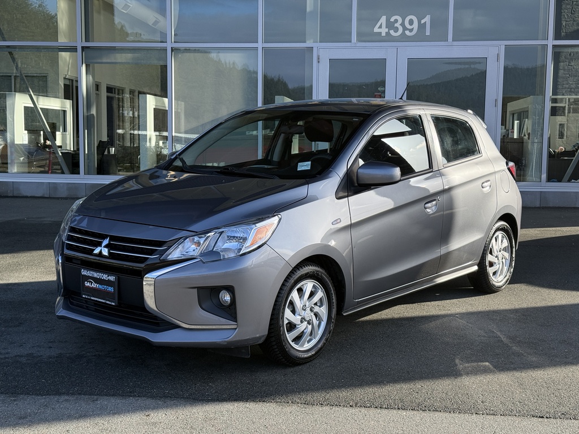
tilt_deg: -5.6
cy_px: 217
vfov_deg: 30.3
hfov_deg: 39.7
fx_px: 803
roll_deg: -0.7
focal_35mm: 48
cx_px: 290
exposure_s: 1/1543
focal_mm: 6.76
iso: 64
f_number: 1.78
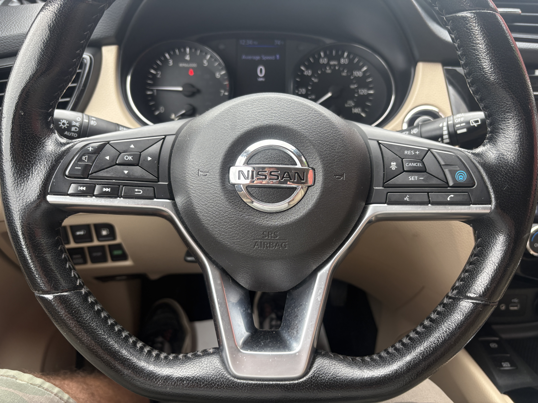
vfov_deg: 53.1
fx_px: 404
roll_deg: -1.8
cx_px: 269
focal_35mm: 26
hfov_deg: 67.3
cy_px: 202
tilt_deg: -29.7
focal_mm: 5.96
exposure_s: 1/242
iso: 80
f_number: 1.6
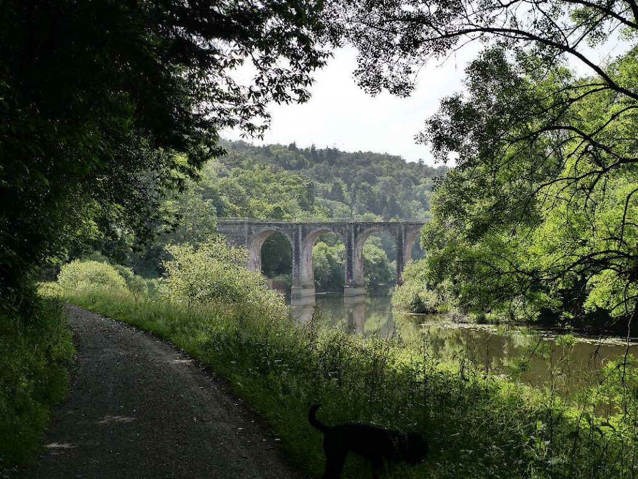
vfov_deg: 29.1
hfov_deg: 38.2
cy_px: 240
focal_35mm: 50
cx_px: 319
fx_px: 922
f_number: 4.5
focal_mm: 25
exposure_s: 1/1000
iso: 800
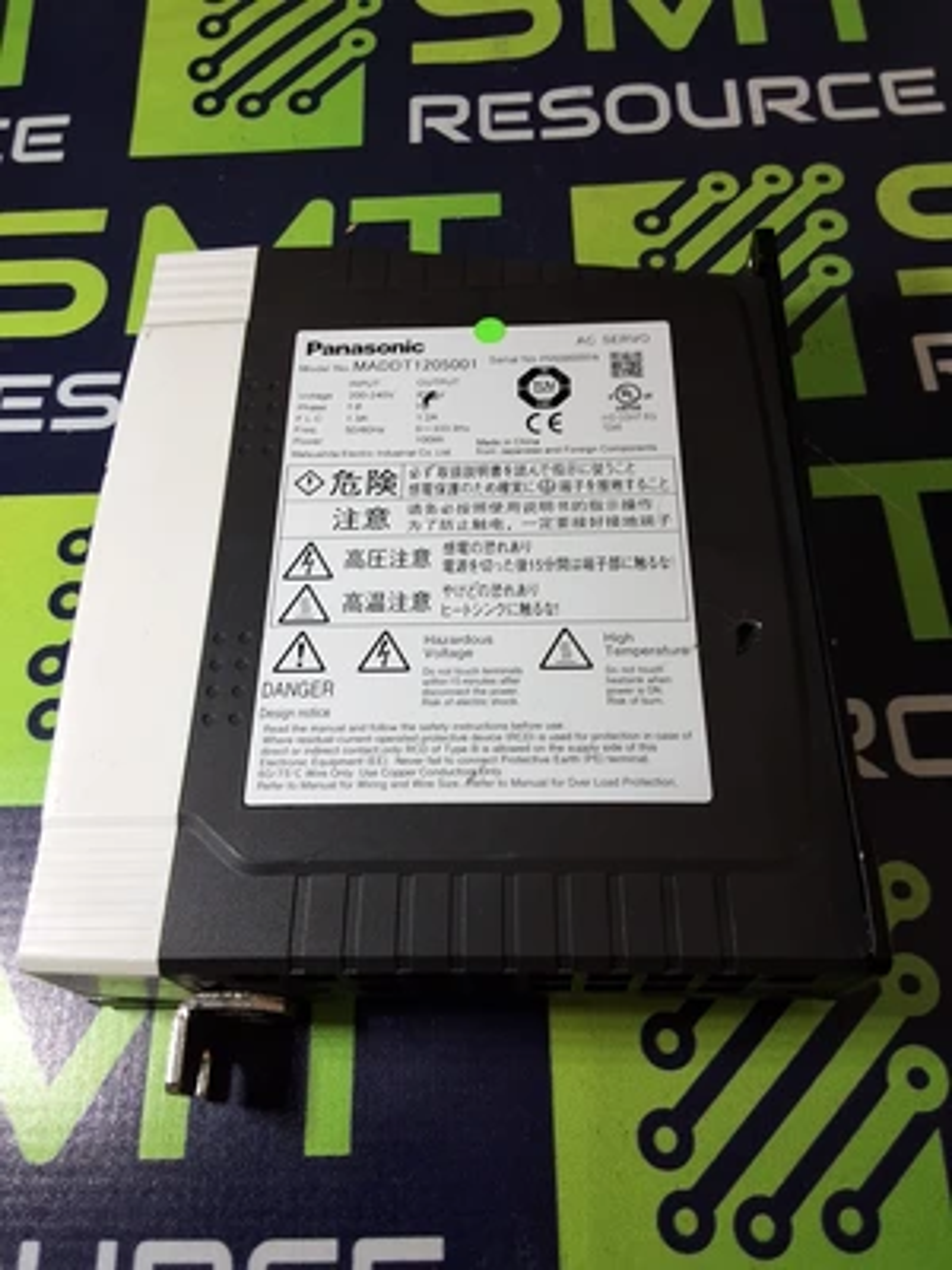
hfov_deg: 49.7
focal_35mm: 28
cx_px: 476
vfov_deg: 63.4
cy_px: 635
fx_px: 1027
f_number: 1.9
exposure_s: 1/40
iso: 50
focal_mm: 2.91
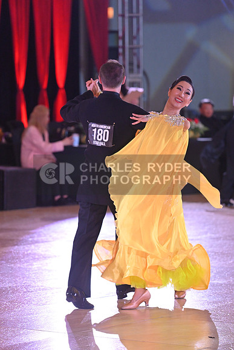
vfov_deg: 11.1
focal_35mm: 185
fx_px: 1803
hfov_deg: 7.4
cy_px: 175
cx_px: 117
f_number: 5
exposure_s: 1/320
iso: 3200
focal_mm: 185
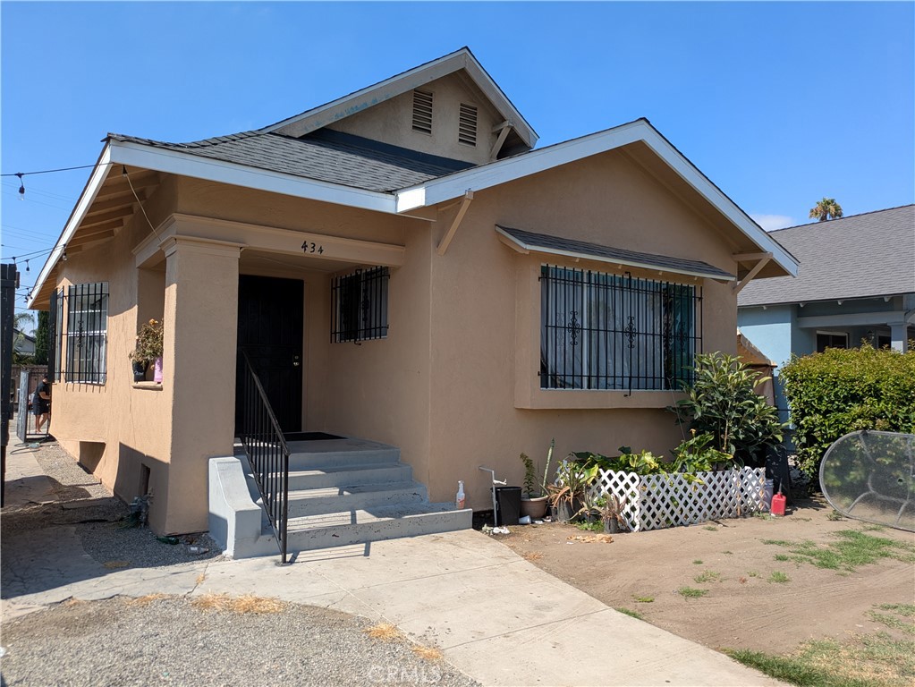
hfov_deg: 69.4
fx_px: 661
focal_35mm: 25
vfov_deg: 54.9
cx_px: 458
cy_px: 344
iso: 49
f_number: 1.89
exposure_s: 1/1653
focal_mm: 5.43
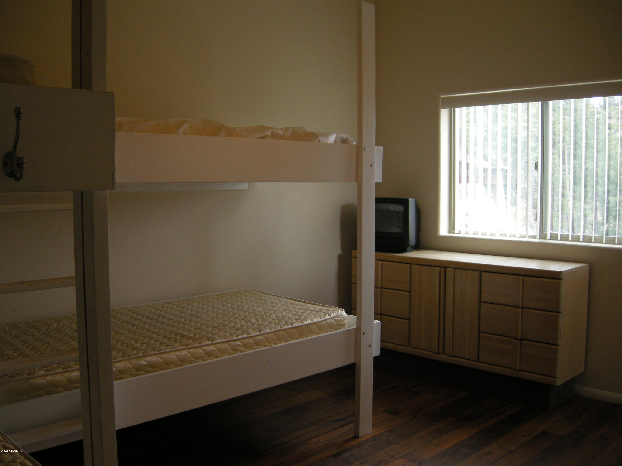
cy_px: 233
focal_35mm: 35
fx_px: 629
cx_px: 311
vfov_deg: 40.7
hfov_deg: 52.6
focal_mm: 7.5
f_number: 2.7
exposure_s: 1/49.8
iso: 112
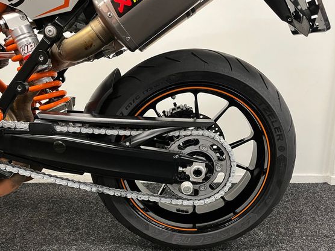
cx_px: 183
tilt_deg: -13.5
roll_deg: -1.0
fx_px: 290
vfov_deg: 46.7
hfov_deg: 59.9
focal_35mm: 30
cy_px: 141
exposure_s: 1/50
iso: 200
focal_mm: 5.1
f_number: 1.6
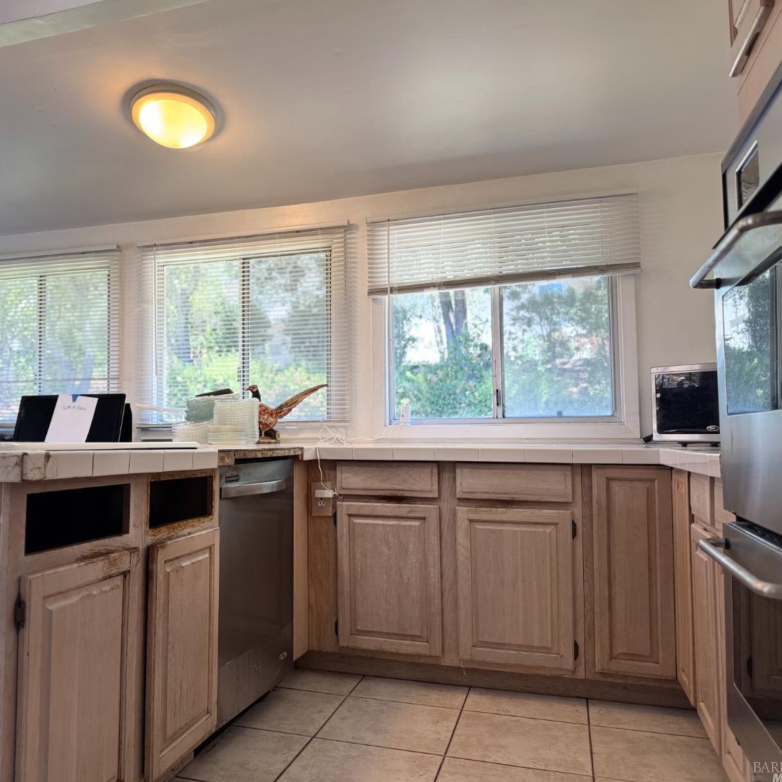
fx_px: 741
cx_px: 277
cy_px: 392
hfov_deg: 54.8
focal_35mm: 29
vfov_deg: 55.6
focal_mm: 6.76
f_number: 1.78
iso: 64
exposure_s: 1/120
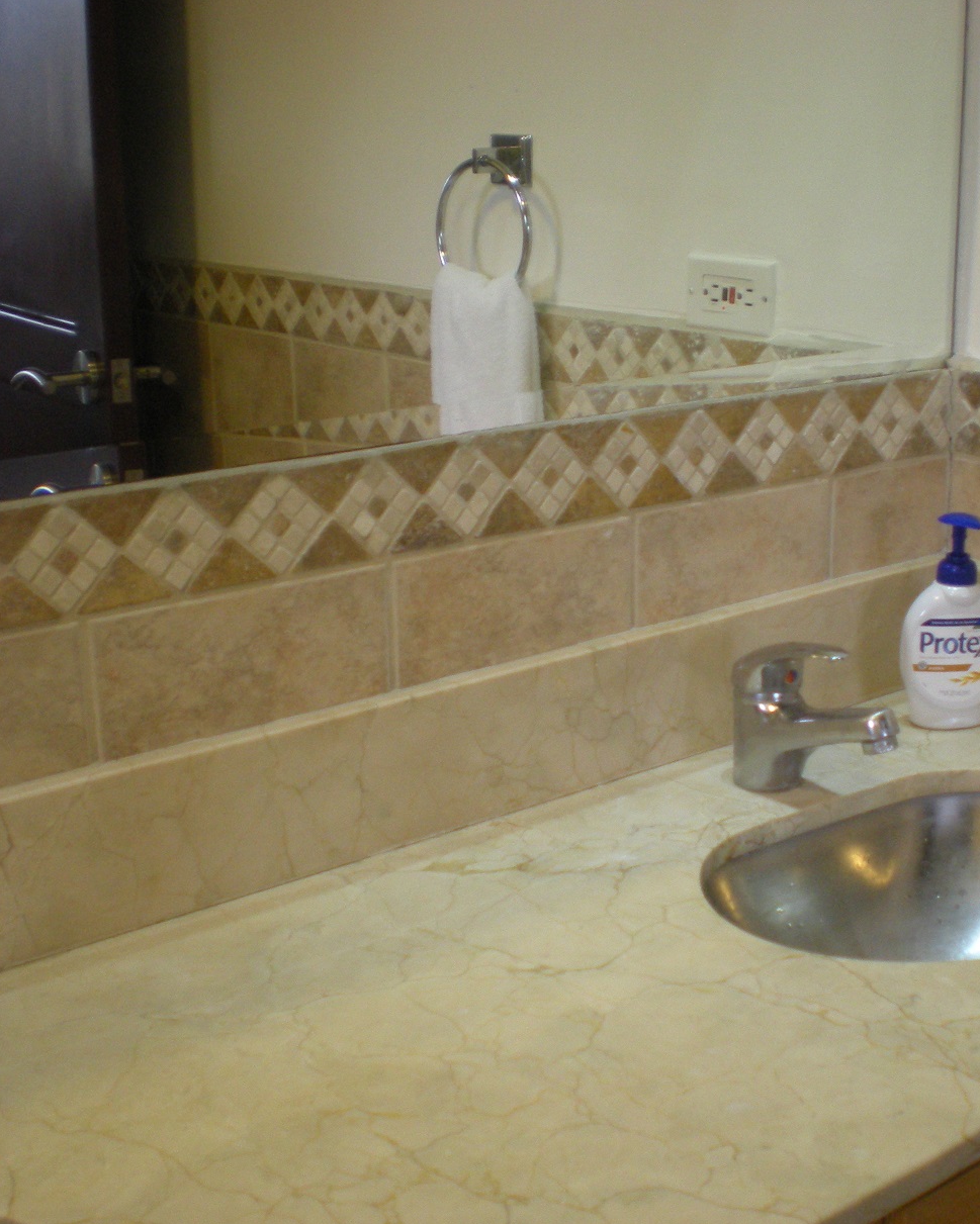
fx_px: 1813
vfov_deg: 37.3
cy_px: 608
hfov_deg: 29.9
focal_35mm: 50
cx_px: 695
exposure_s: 1/42.2
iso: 200
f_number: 3.1
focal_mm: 6.3
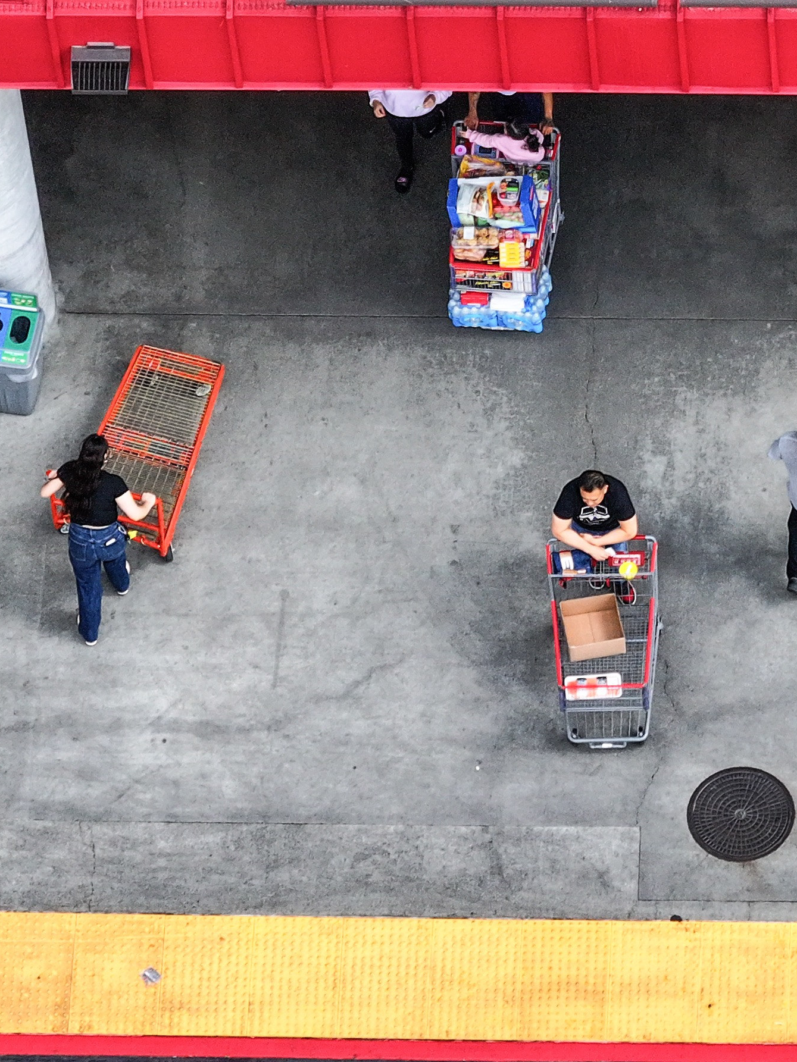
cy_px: 294
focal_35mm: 372
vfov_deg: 5.3
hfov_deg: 4.0
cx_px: 1174
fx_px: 11419
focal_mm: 30.71
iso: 100
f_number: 3.4
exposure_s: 1/400
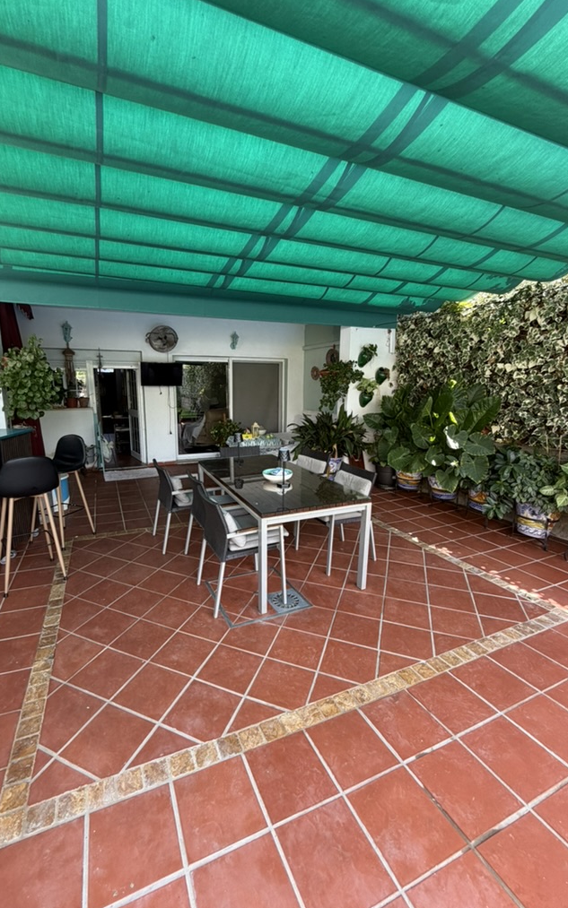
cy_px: 455
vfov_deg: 101.5
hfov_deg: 74.5
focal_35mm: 15
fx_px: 372
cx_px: 251
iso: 125
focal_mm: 2.22
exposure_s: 1/121
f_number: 2.2
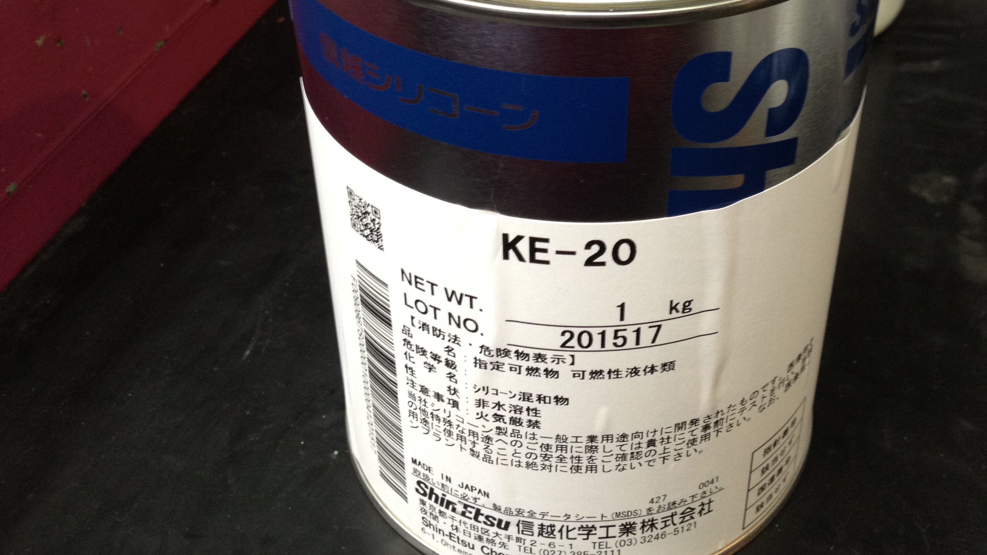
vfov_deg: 23.7
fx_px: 1309
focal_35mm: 50
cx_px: 611
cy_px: 136
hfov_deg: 41.1
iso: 125
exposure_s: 1/20
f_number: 2.4
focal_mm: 4.28
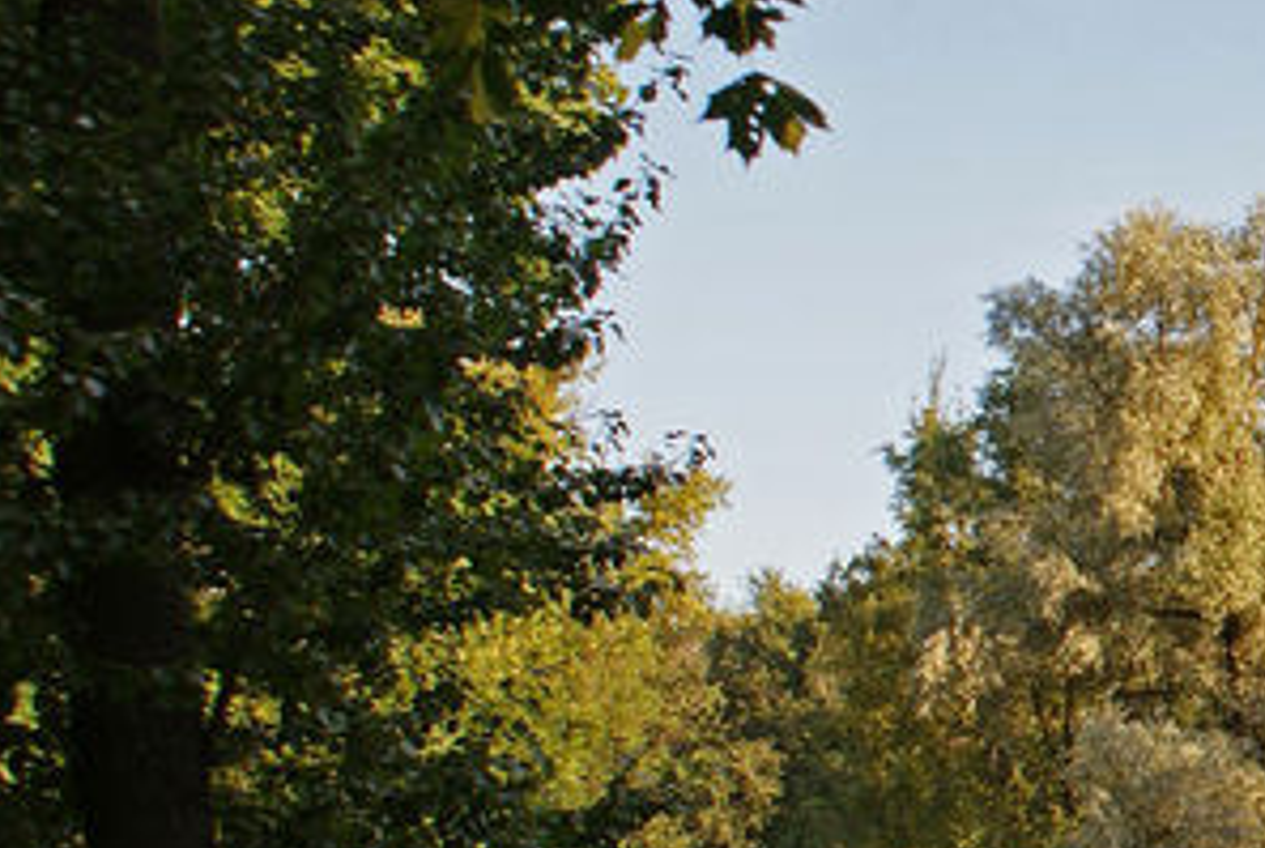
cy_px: 656
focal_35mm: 118
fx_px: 4153
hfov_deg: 16.1
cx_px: 1810
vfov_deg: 11.6
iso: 100
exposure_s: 1/60
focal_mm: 26
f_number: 5.6
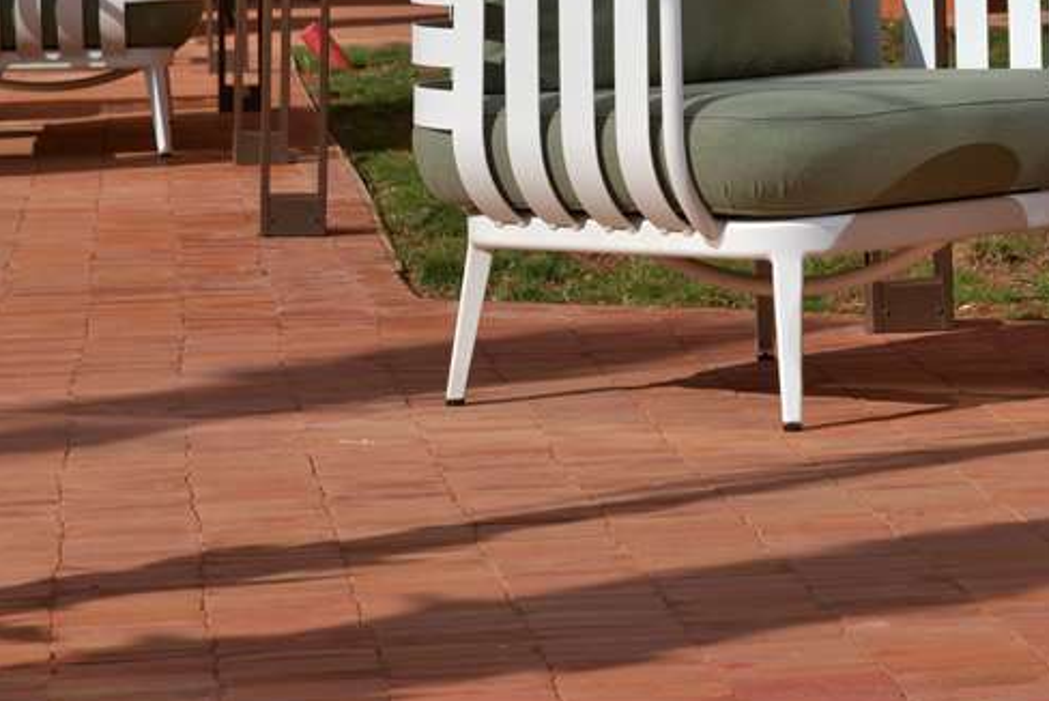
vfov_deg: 7.9
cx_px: 1230
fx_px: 5015
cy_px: -52
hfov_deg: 11.7
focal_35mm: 172
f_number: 11
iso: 160
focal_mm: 56
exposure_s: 1/800
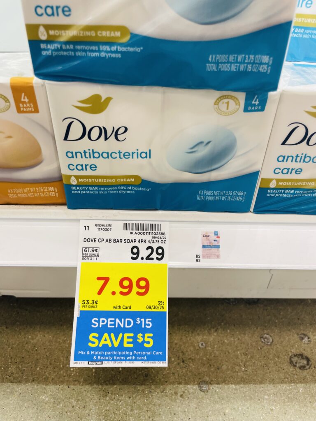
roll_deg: -1.4
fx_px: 316
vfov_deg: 67.3
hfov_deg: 53.1
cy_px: 210
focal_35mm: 26
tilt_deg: -38.7
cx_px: 158
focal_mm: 4.2
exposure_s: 1/120
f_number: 1.6
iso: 80
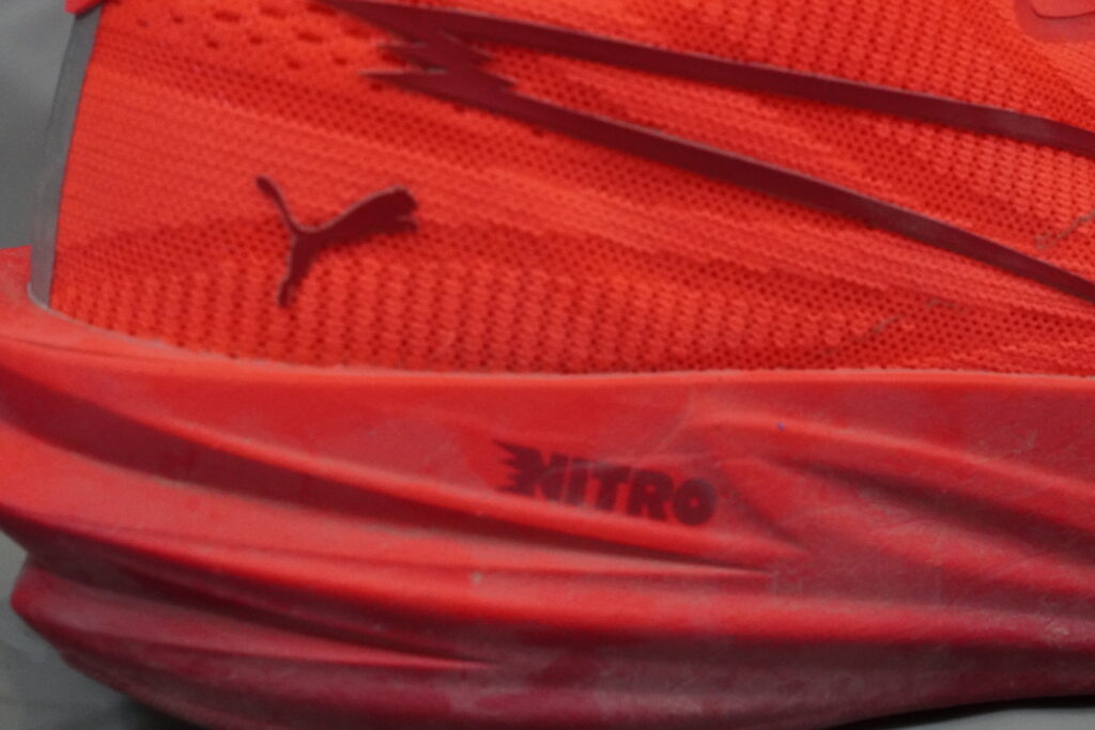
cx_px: 548
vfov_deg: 18.2
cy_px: 365
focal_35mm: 75
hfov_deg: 27.0
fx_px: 2281
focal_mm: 50
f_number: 11
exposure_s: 1/125
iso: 6400
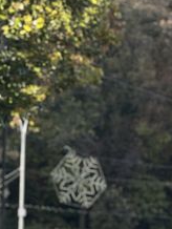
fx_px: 1865
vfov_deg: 6.9
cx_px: -109
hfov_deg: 5.2
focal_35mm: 282
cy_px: 398
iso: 40
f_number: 2.8
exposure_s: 1/121
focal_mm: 9
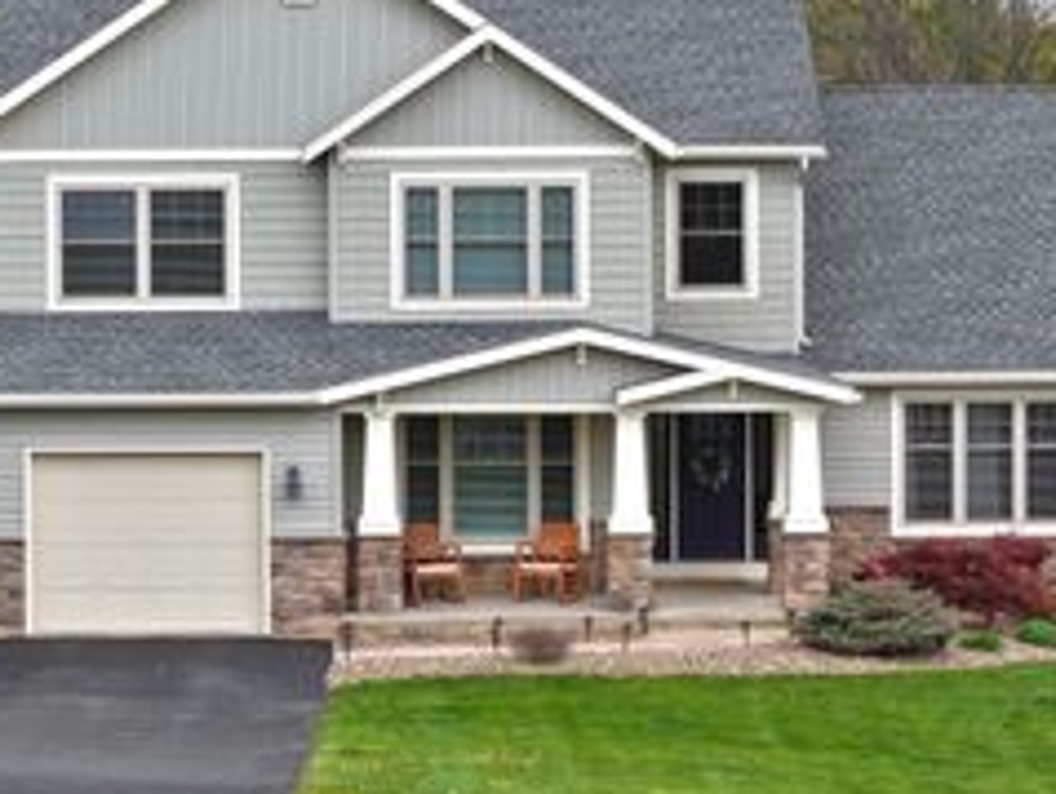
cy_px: 162
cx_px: 408
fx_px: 4489
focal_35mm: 147
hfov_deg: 13.4
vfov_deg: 10.1
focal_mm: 19.35
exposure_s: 1/1250
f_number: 2.8
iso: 130
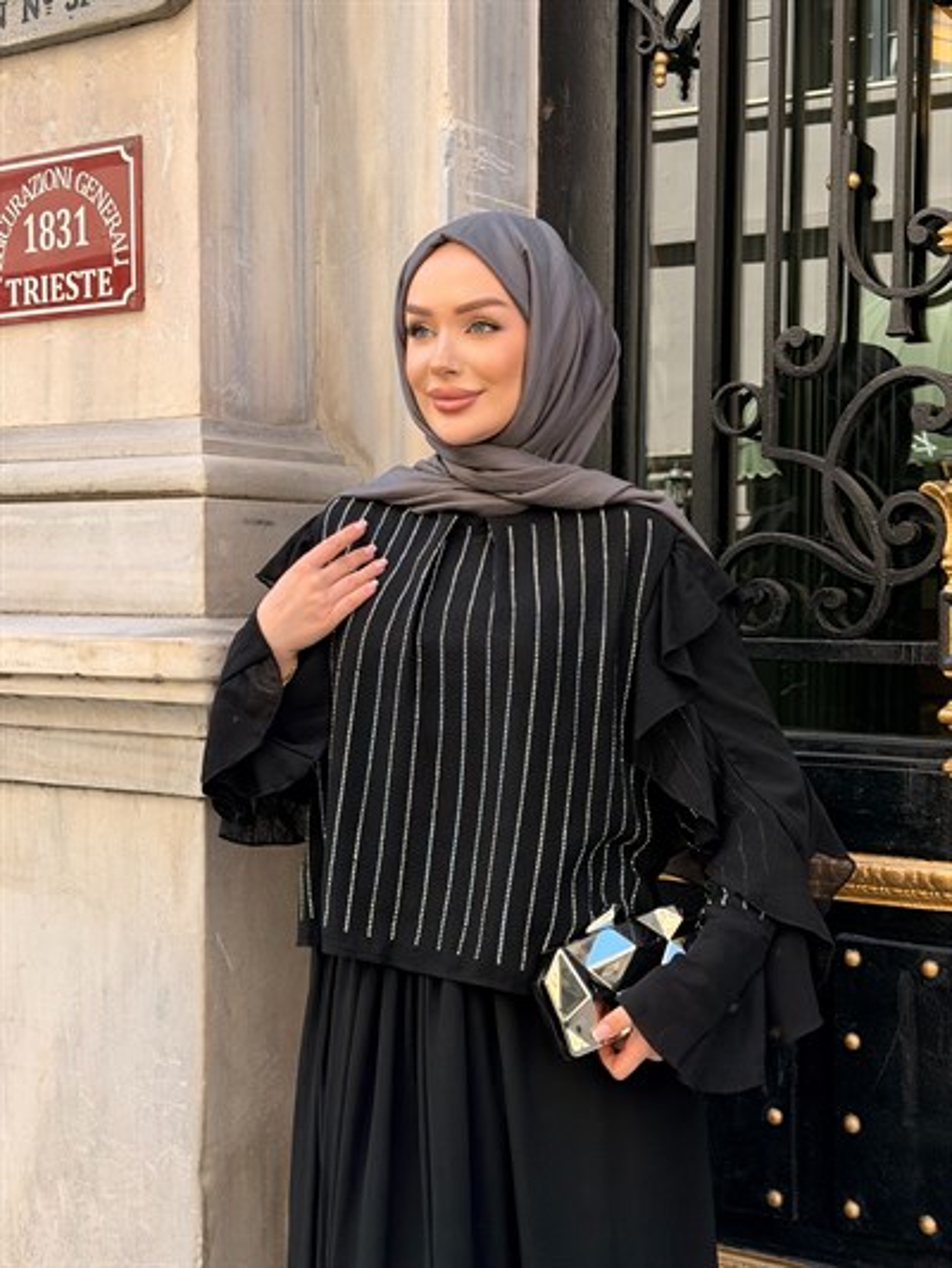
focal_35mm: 48
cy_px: 634
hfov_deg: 30.3
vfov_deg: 39.6
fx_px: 1759
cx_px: 476
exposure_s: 1/356
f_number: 1.78
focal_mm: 6.76
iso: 64
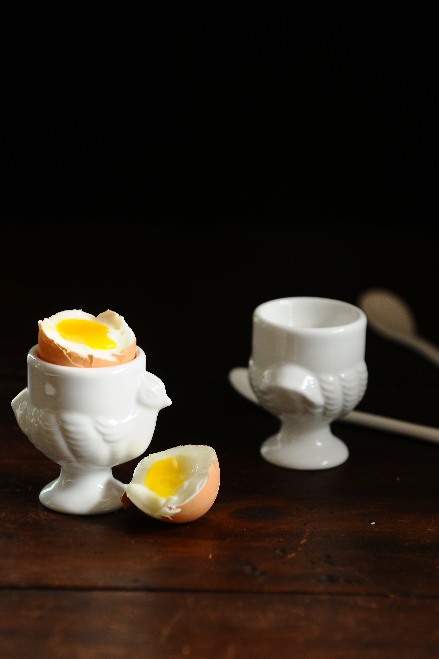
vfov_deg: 10.5
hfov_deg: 7.0
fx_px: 3585
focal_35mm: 196
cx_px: 219
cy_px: 329
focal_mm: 130
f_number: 3.5
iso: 200
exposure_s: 1/20
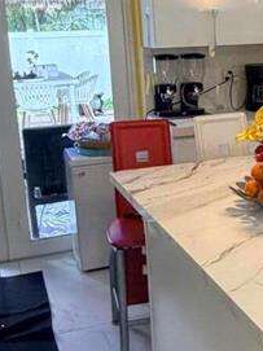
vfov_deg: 31.2
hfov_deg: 22.5
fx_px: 629
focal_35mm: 62
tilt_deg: -13.6
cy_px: 155
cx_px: 280
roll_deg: +0.3
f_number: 2.2
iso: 250
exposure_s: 1/120
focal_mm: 2.22
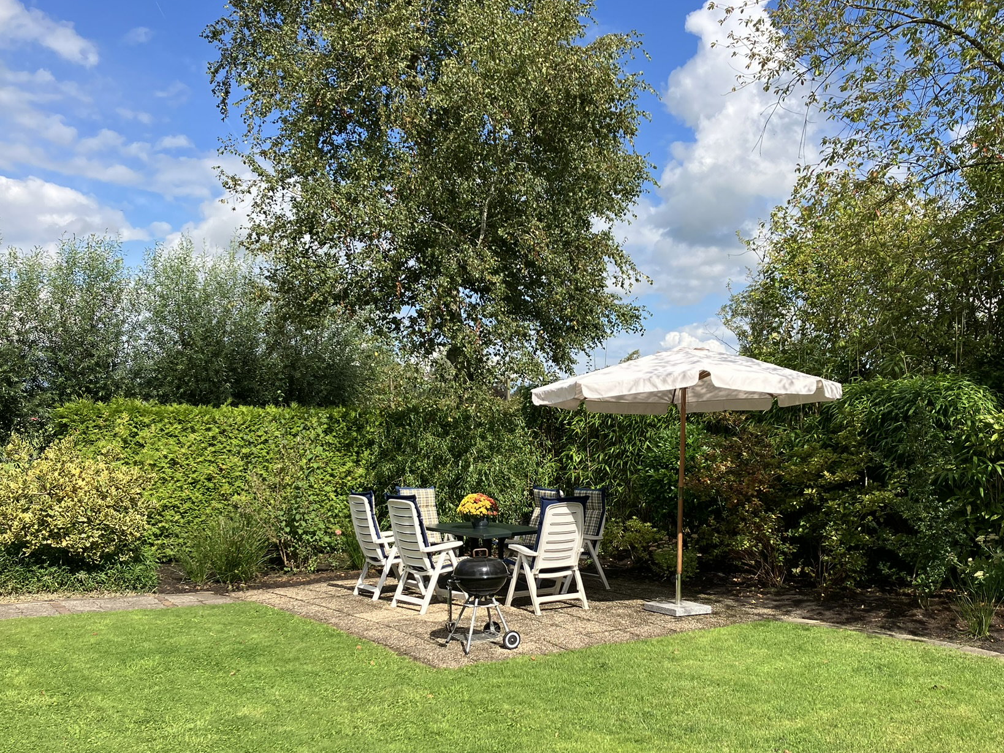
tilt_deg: -1.3
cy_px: 442
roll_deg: +0.0
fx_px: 1015
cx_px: 539
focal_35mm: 35
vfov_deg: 40.6
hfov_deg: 52.6
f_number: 1.8
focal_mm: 3.99
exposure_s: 1/1675
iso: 32
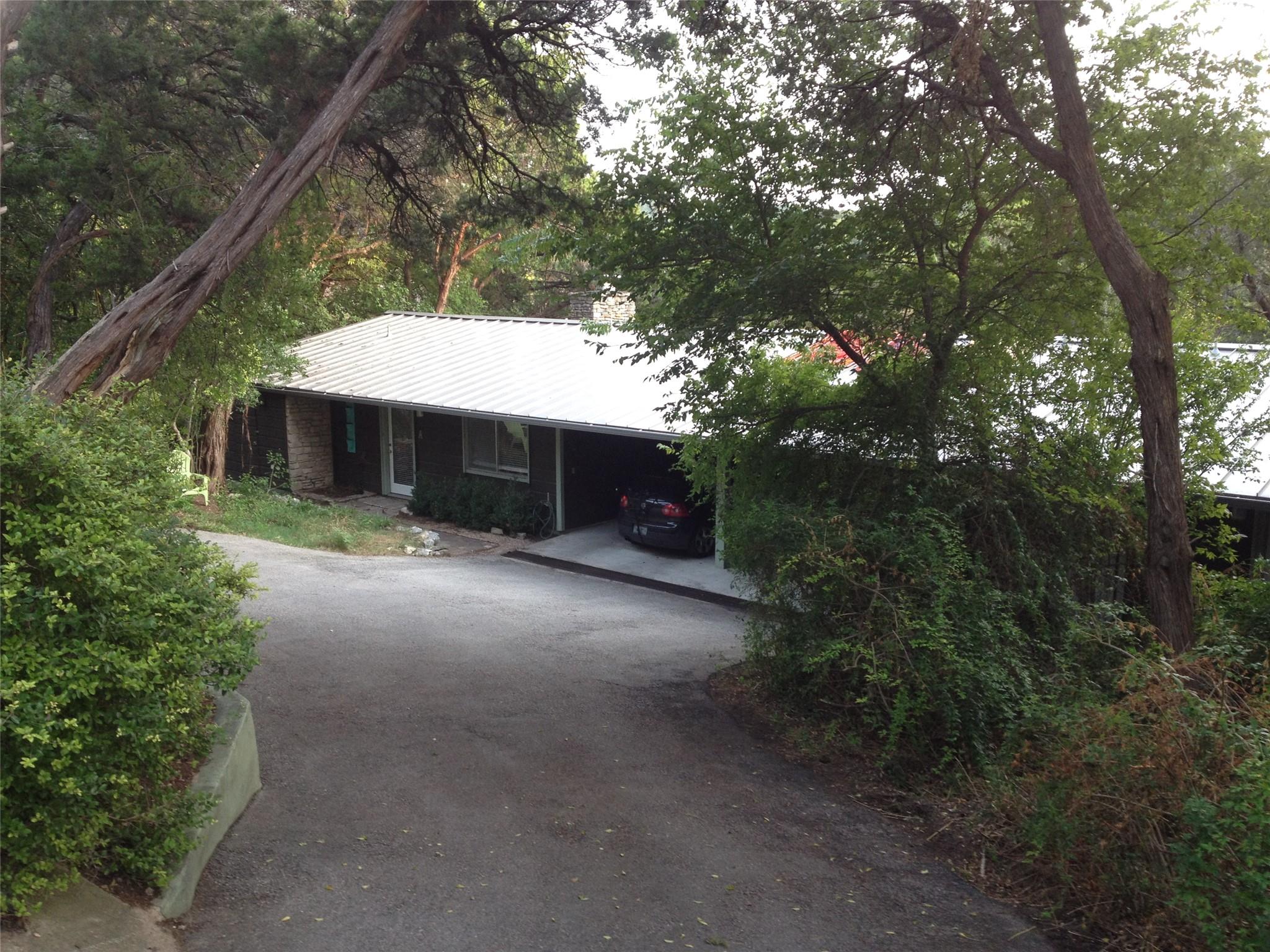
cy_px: 476
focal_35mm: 35
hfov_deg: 52.6
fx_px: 1284
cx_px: 635
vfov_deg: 40.7
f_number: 2.4
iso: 64
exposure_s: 1/60
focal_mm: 4.28
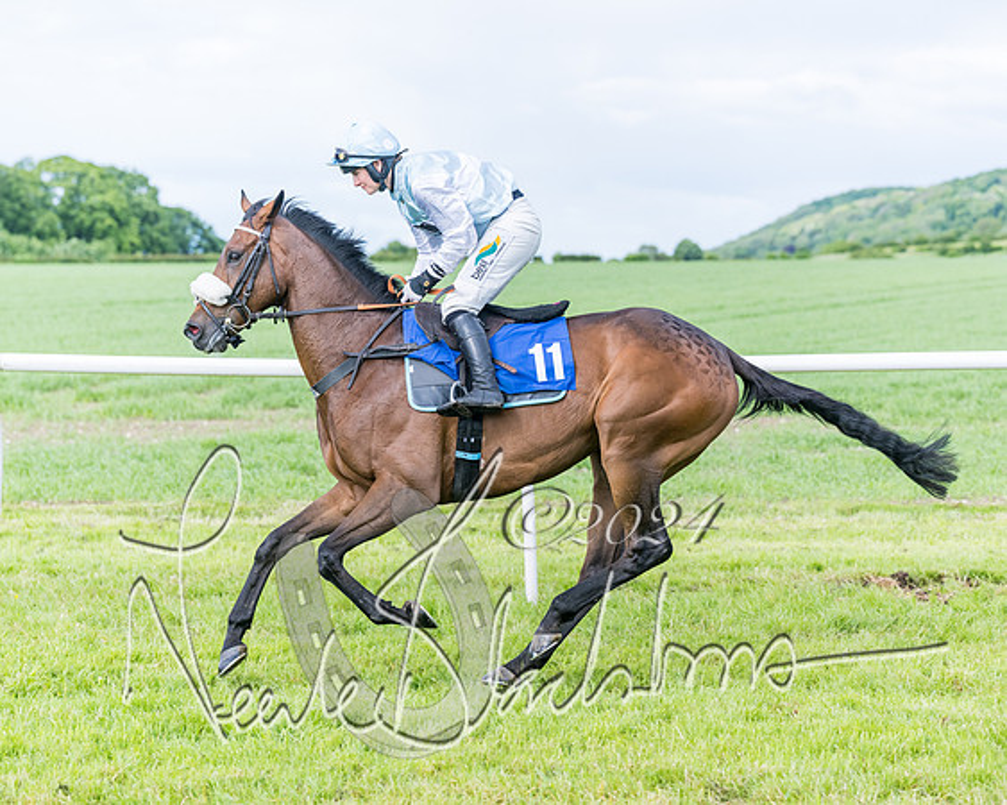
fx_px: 3122
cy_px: 402
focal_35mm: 105
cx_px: 513
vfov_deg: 14.7
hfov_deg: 18.3
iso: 400
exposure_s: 1/2500
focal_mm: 93
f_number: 4
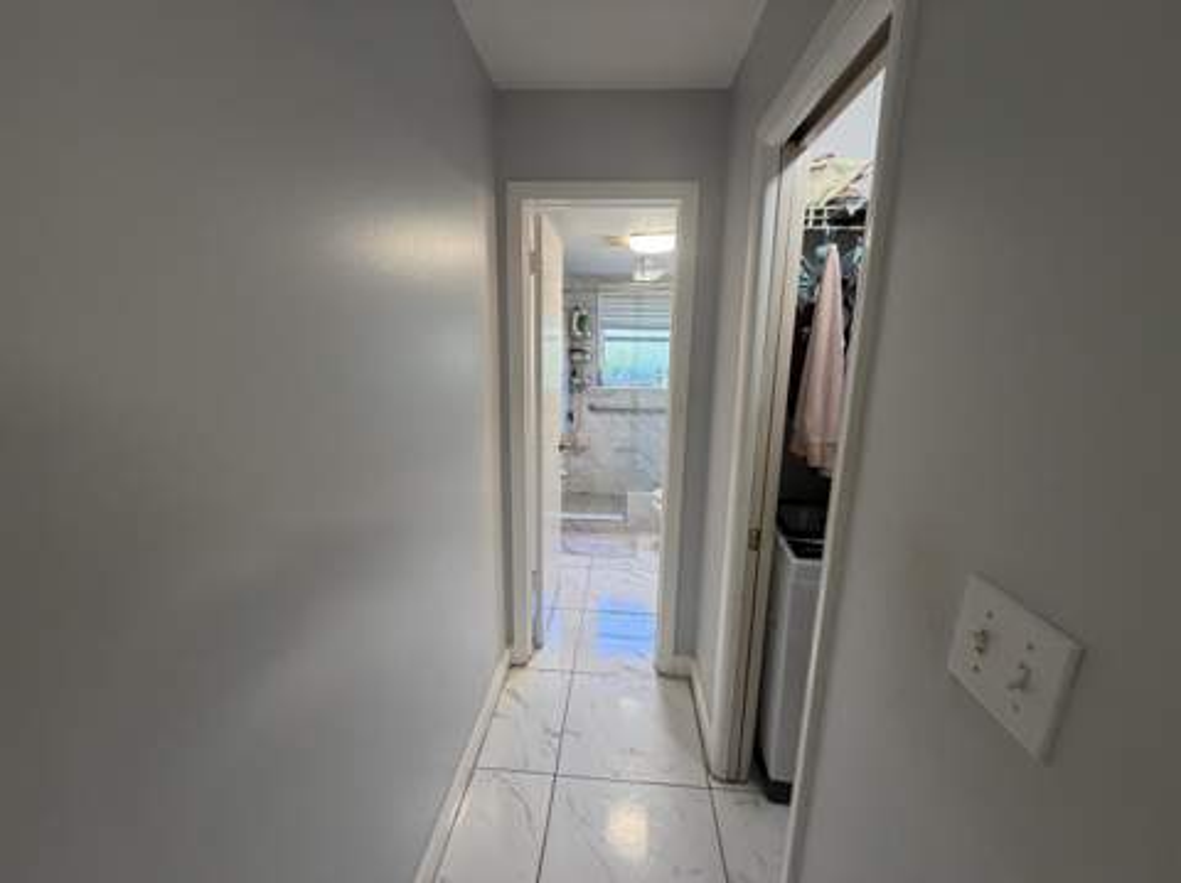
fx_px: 477
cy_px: 442
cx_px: 590
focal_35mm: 14
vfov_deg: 85.6
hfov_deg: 102.1
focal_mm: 2.22
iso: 250
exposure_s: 1/60
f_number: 2.2
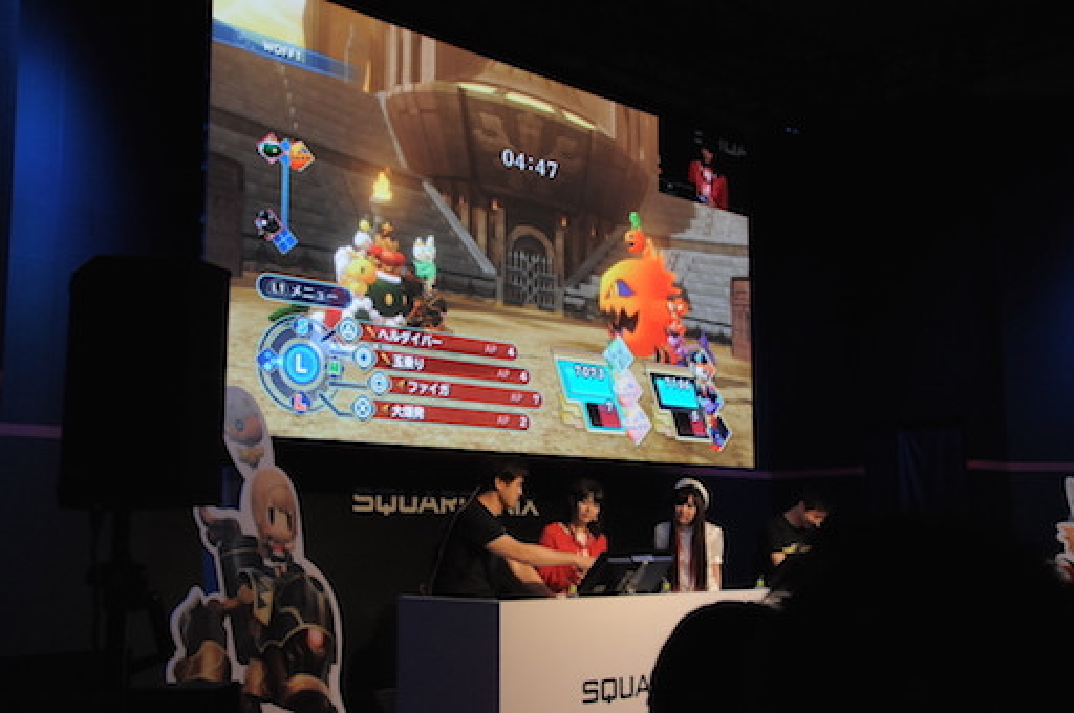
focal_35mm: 39
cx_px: 537
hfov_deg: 49.6
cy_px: 356
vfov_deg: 34.1
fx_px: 1162
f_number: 14
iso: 1600
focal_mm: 26
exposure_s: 1/60
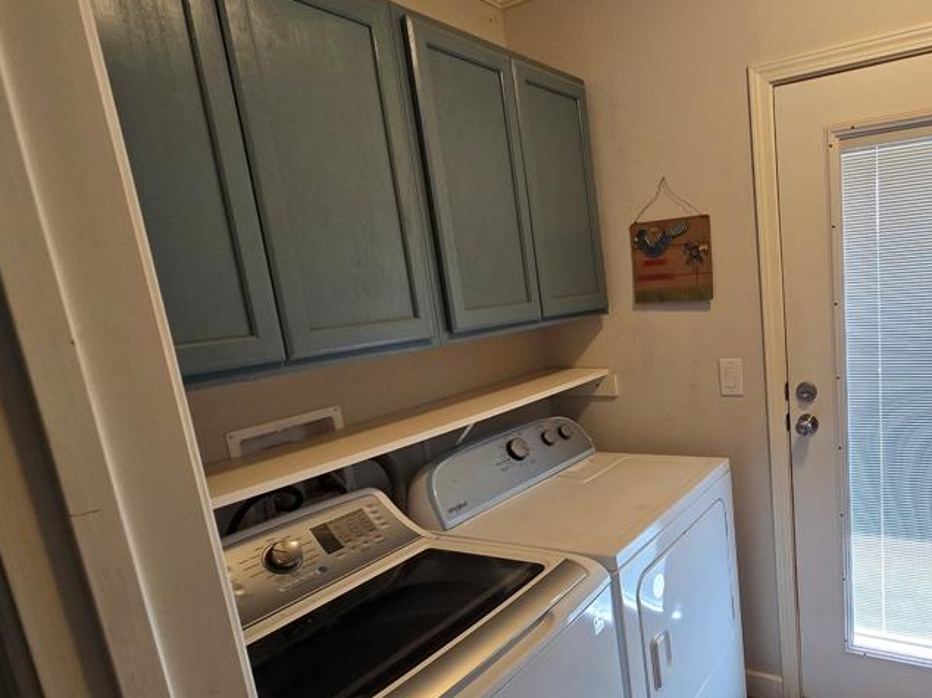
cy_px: 392
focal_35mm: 21
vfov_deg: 63.2
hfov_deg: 74.4
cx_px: 678
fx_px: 565
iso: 160
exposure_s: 1/60
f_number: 2.2
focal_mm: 2.2
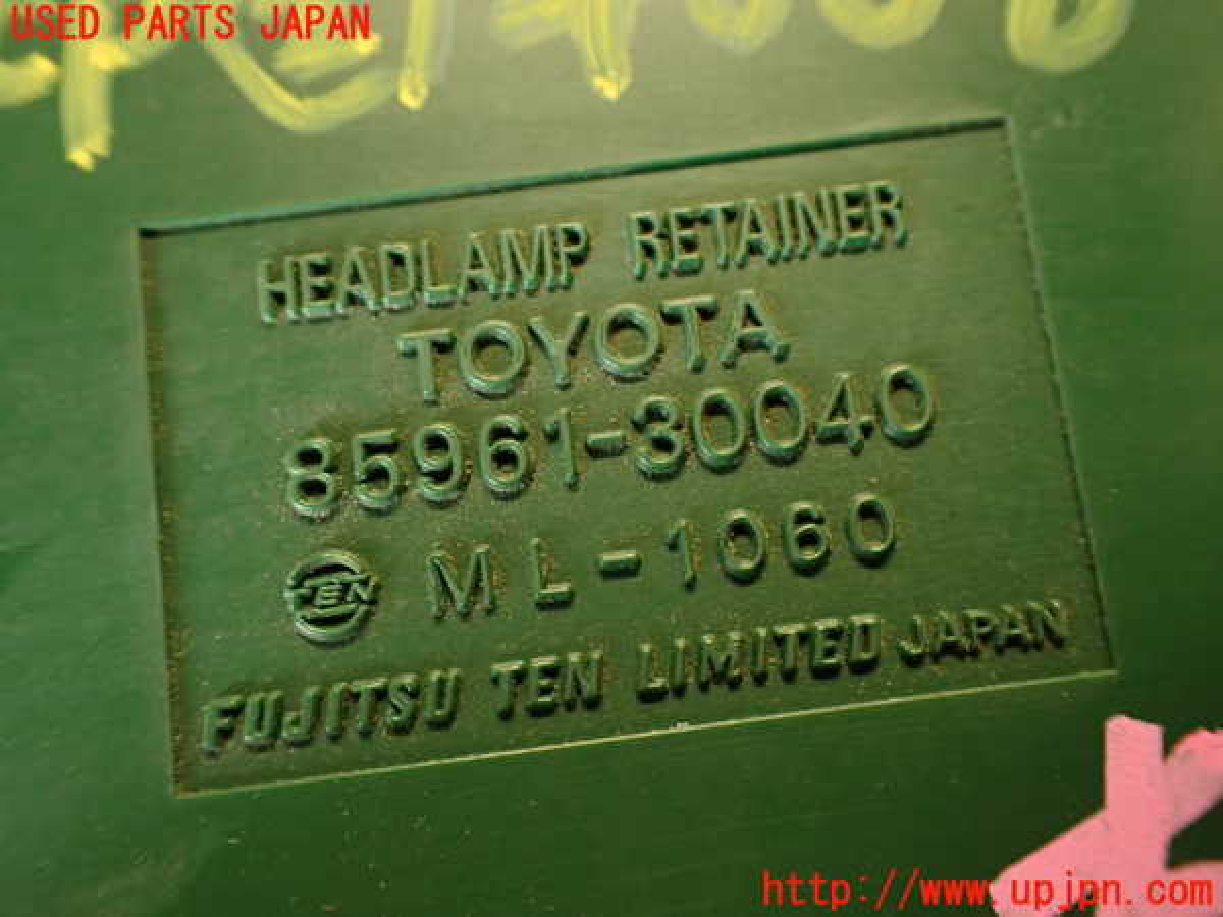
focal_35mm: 32
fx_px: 1131
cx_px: 612
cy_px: 458
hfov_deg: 56.8
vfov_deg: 44.2
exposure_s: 1/30
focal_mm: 5.79
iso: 500
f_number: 2.4
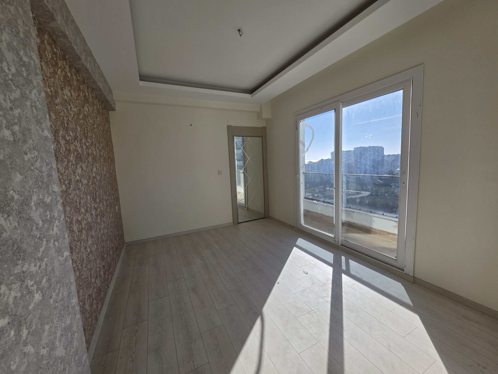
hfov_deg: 106.2
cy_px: 187
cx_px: 249
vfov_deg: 89.9
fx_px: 187
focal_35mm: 13
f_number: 1.9
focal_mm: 2.2
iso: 40
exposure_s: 1/2371
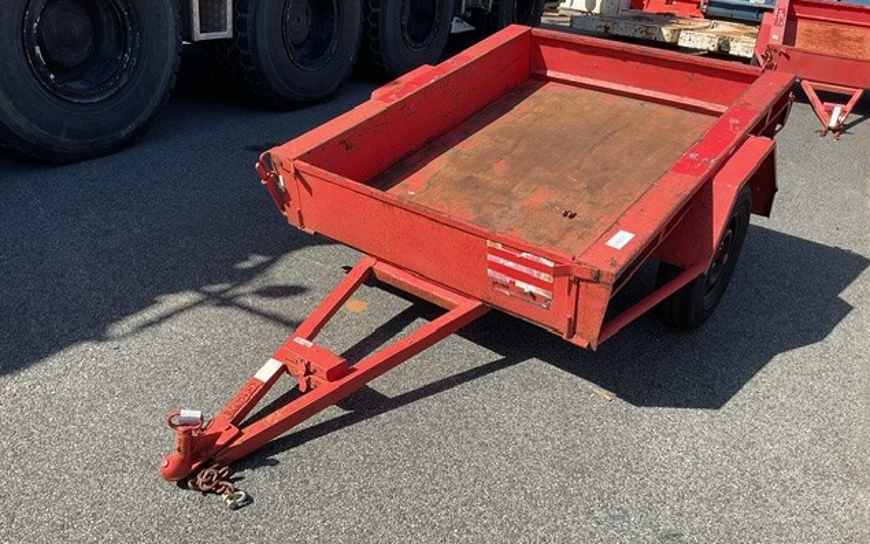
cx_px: 436
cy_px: 275
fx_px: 735
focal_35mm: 31
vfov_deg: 40.6
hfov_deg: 61.2
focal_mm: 3
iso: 16
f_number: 1.8
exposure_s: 1/1121
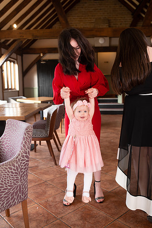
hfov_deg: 37.8
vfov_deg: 54.5
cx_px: 76
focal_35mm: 35
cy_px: 114
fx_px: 222
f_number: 2.8
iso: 500
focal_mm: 35
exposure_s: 1/100
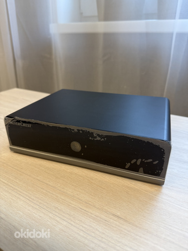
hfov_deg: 56.8
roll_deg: -0.1
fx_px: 174
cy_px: 126
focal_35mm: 24
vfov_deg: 71.6
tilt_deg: -25.6
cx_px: 94
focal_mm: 6.76
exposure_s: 1/50
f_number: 1.78
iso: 160
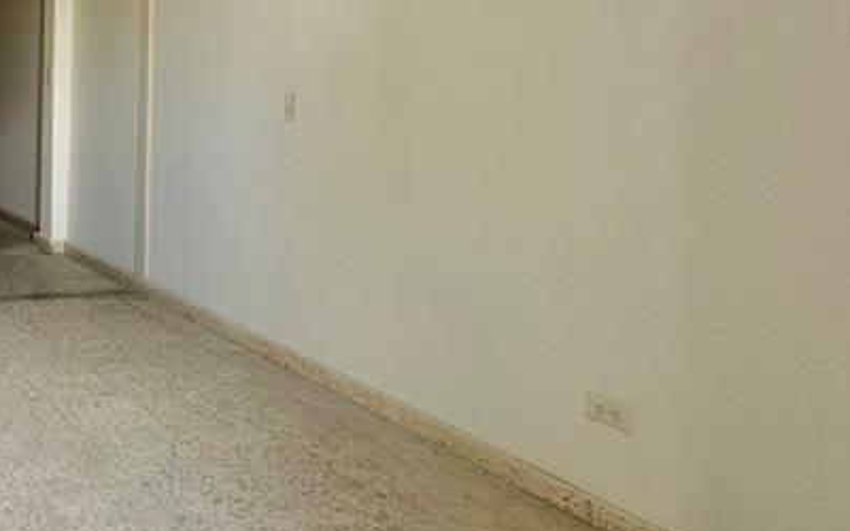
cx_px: -106
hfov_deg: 40.5
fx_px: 880
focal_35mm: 38
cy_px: 34
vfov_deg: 31.7
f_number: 2.2
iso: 160
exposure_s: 1/99
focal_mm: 2.22
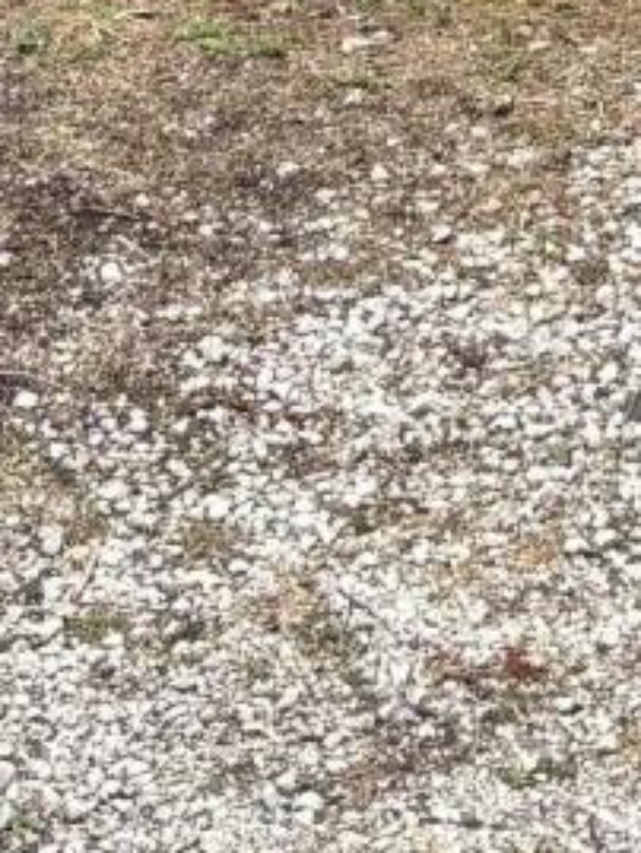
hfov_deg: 7.5
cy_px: -2099
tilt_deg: +4.9
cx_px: 1111
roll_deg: +0.3
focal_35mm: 193
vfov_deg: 8.0
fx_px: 4761
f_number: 1.6
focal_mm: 5.96
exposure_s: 1/2283
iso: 50
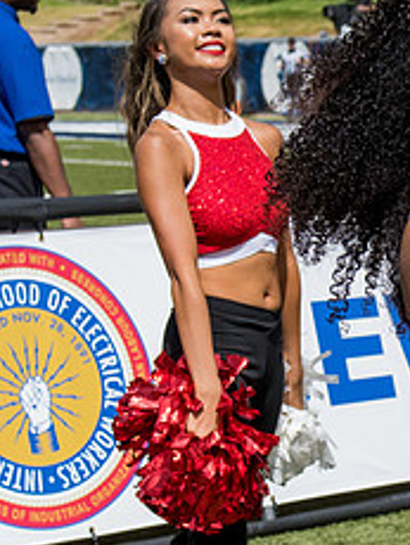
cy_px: 305
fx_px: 2286
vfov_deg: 13.6
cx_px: 470
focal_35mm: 145
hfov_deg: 10.1
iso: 640
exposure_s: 1/8000
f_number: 4
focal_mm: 34
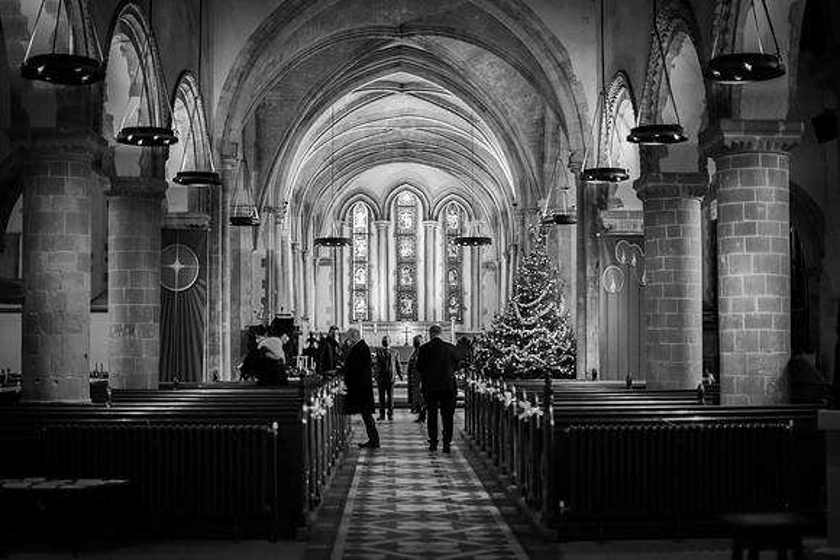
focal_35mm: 51
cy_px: 280
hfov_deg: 39.1
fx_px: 1182
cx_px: 420
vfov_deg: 26.7
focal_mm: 50
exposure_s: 1/60
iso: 800
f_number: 1.4
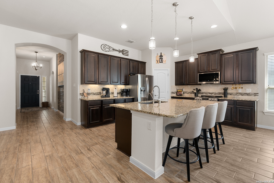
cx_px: 137
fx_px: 122
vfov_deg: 73.7
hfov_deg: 96.7
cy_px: 92
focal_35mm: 16
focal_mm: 16
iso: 320
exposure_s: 1/2
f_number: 7.1
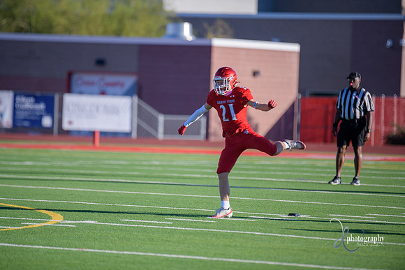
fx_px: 3376
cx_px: 202
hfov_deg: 6.9
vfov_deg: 4.6
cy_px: 135
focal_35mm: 300
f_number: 2.8
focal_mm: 300
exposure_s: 1/6400
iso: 400
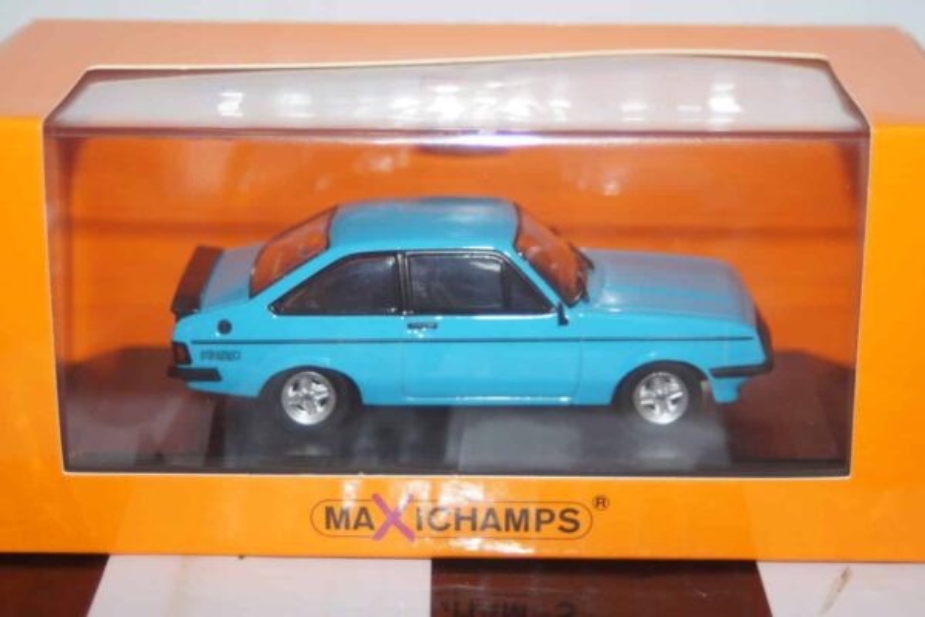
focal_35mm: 90
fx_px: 2312
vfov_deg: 15.2
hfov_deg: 22.6
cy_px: 308
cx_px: 462
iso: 250
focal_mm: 60
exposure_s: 1/60
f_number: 5.6
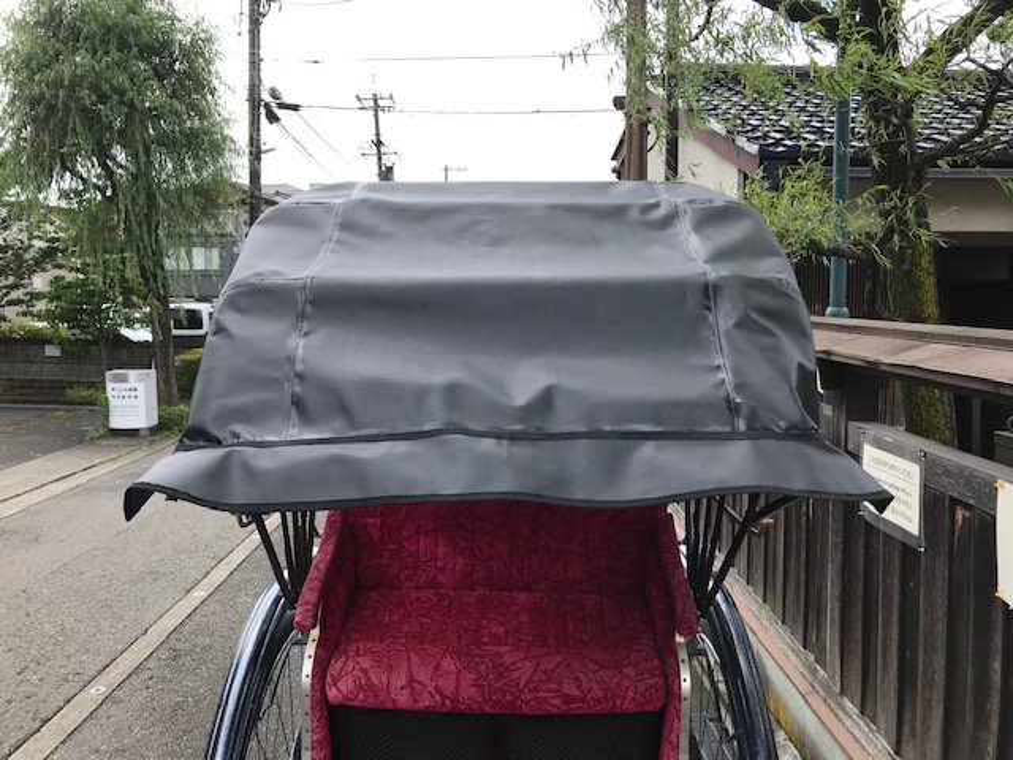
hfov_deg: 63.4
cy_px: 380
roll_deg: -0.4
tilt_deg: -5.0
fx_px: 819
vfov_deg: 49.7
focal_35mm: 28
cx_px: 506
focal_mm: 3.99
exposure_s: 1/833
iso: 20
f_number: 1.8
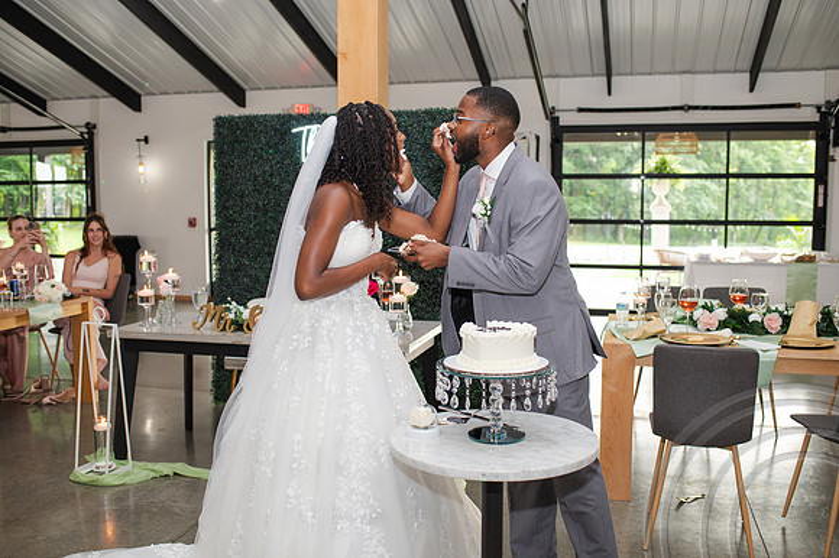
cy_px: 279
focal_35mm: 35
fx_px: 815
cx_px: 420
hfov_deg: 54.5
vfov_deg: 37.8
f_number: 3.2
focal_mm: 35
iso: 800
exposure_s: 1/200
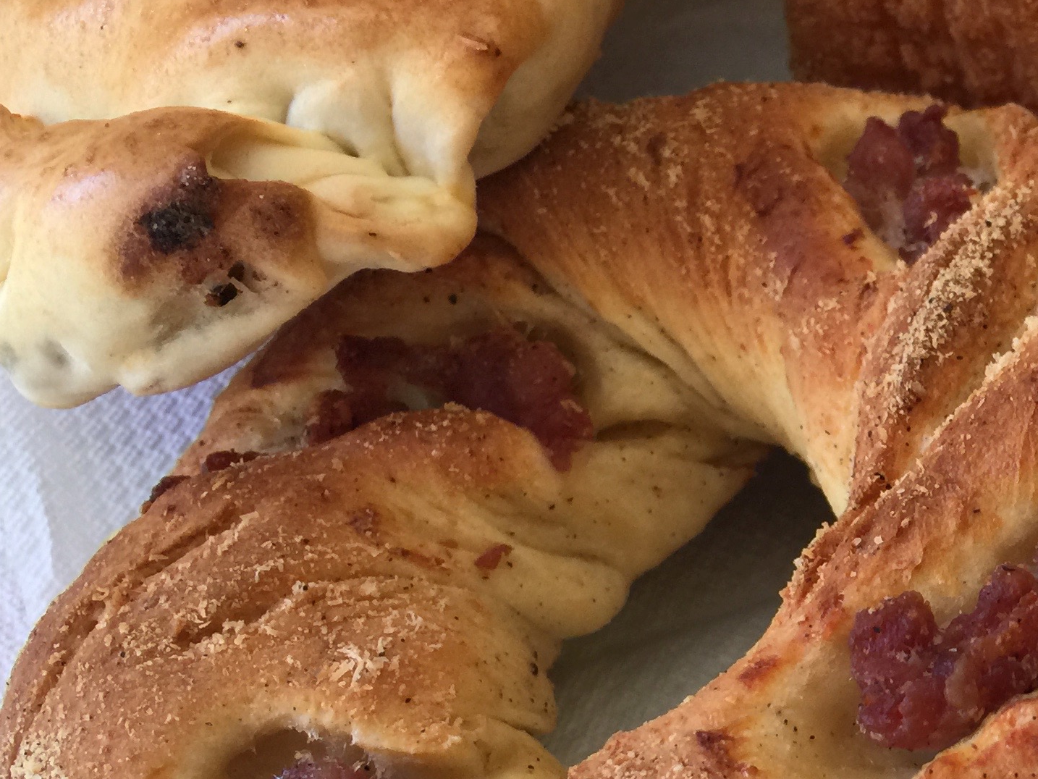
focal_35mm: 66
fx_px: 1979
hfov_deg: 27.0
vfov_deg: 21.8
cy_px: 692
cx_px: 1134
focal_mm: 4.15
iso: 32
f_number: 2.2
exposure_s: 1/30
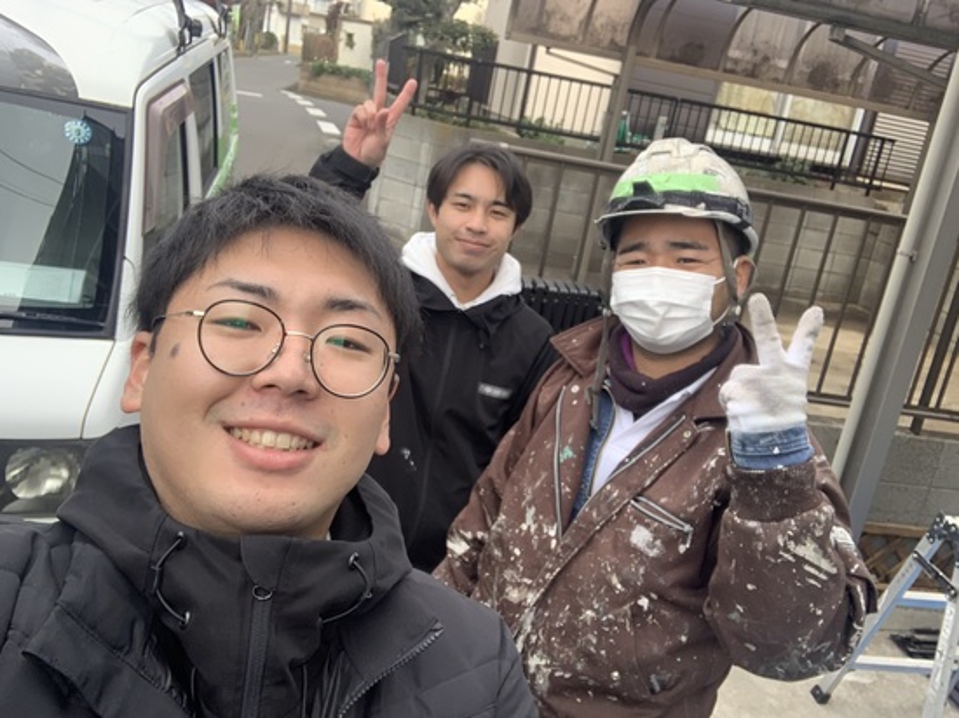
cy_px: 359
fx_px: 886
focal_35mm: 32
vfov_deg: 44.1
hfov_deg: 56.8
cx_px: 480
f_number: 2.2
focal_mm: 2.87
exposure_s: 1/204
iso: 16
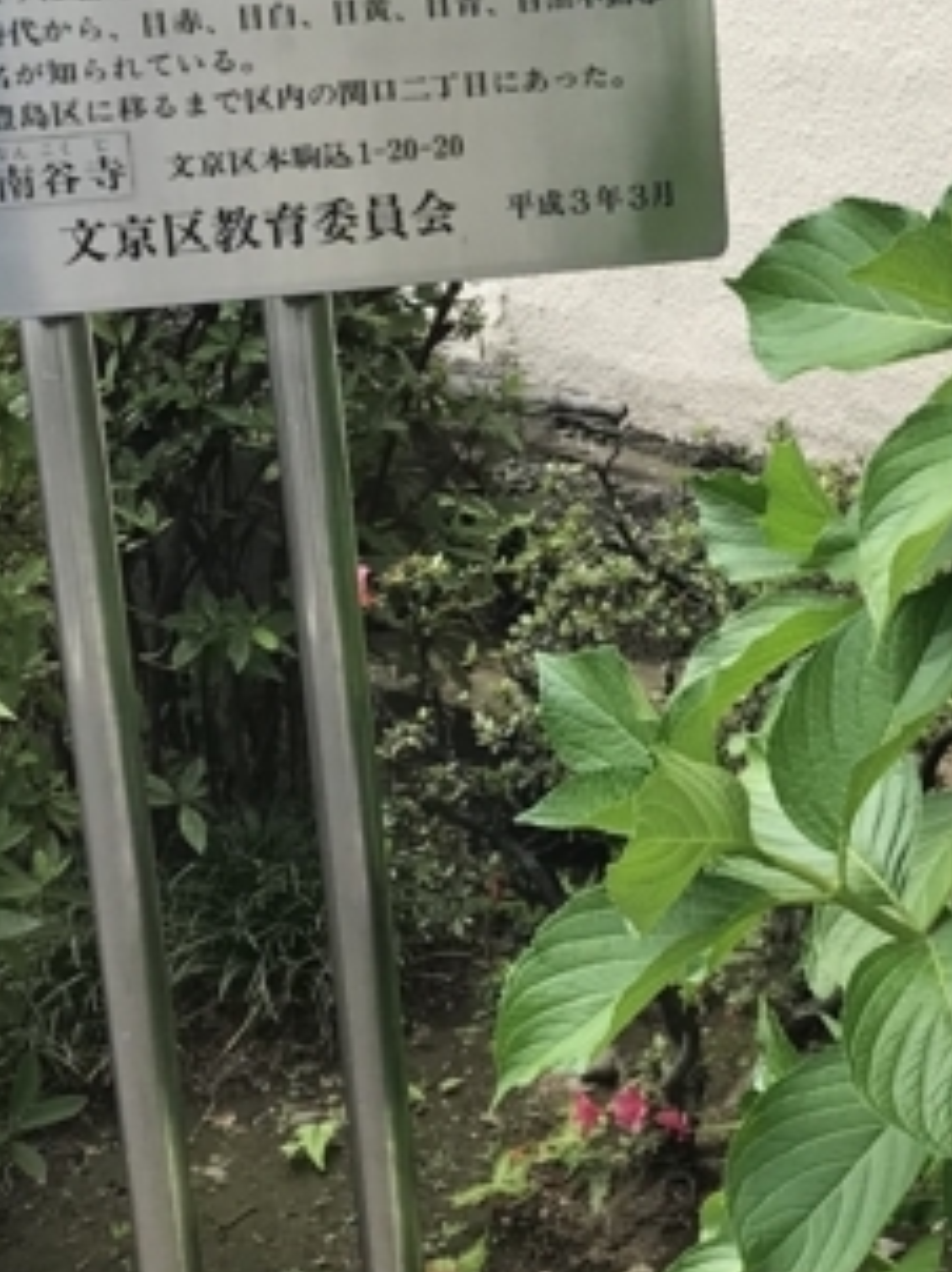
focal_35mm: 95
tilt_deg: -18.6
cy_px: 788
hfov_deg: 15.2
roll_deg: +2.0
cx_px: 1040
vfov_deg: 20.6
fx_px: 3488
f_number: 1.8
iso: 20
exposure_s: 1/451
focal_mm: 3.99
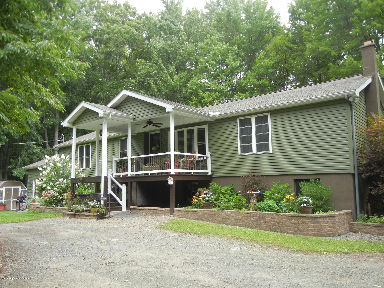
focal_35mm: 30
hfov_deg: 60.0
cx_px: 192
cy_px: 144
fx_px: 333
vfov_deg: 46.8
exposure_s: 1/226
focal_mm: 5.4
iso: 160
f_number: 3.5
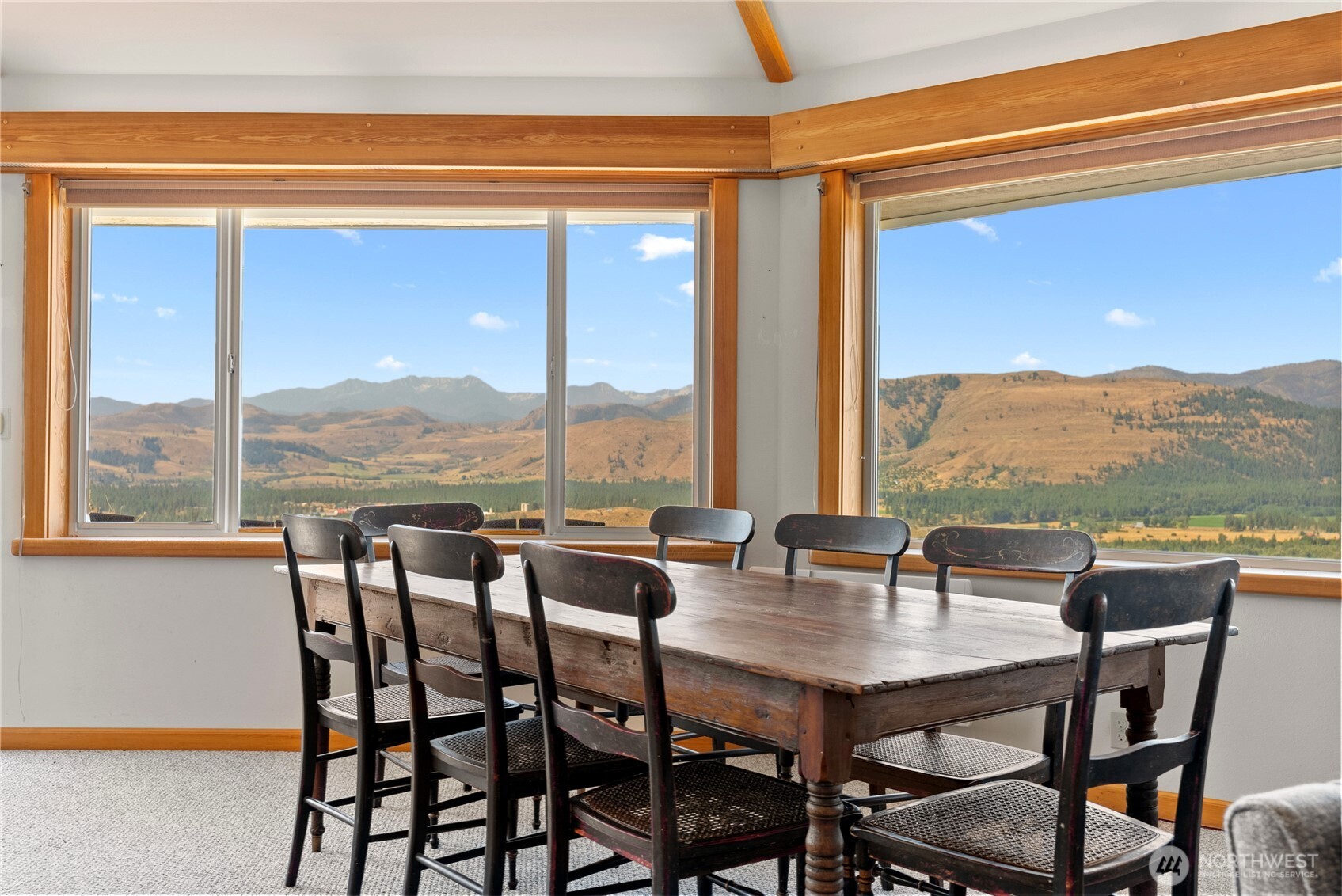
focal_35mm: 33
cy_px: 448
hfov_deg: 57.2
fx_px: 1231
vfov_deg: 40.0
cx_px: 671
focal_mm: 33
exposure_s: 1/5
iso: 400
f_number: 6.3
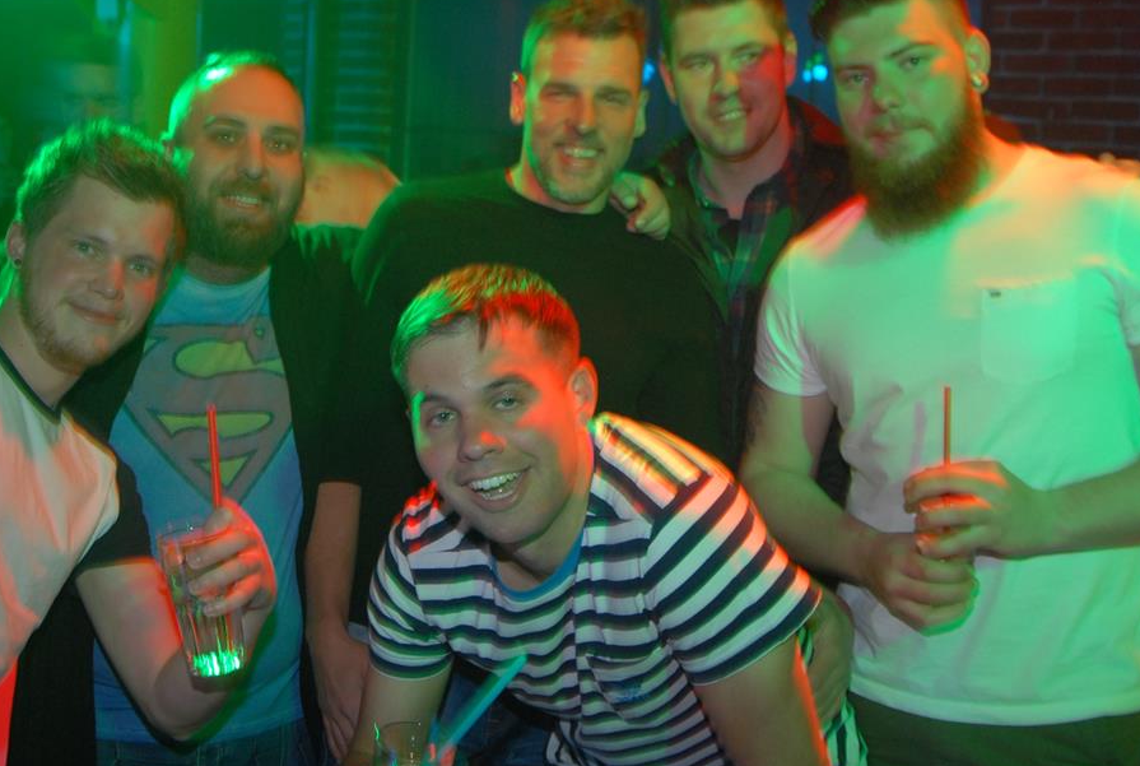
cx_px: 517
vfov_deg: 29.4
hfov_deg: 42.6
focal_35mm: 46
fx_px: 1460
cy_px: 391
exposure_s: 1/6
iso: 400
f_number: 5.6
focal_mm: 24
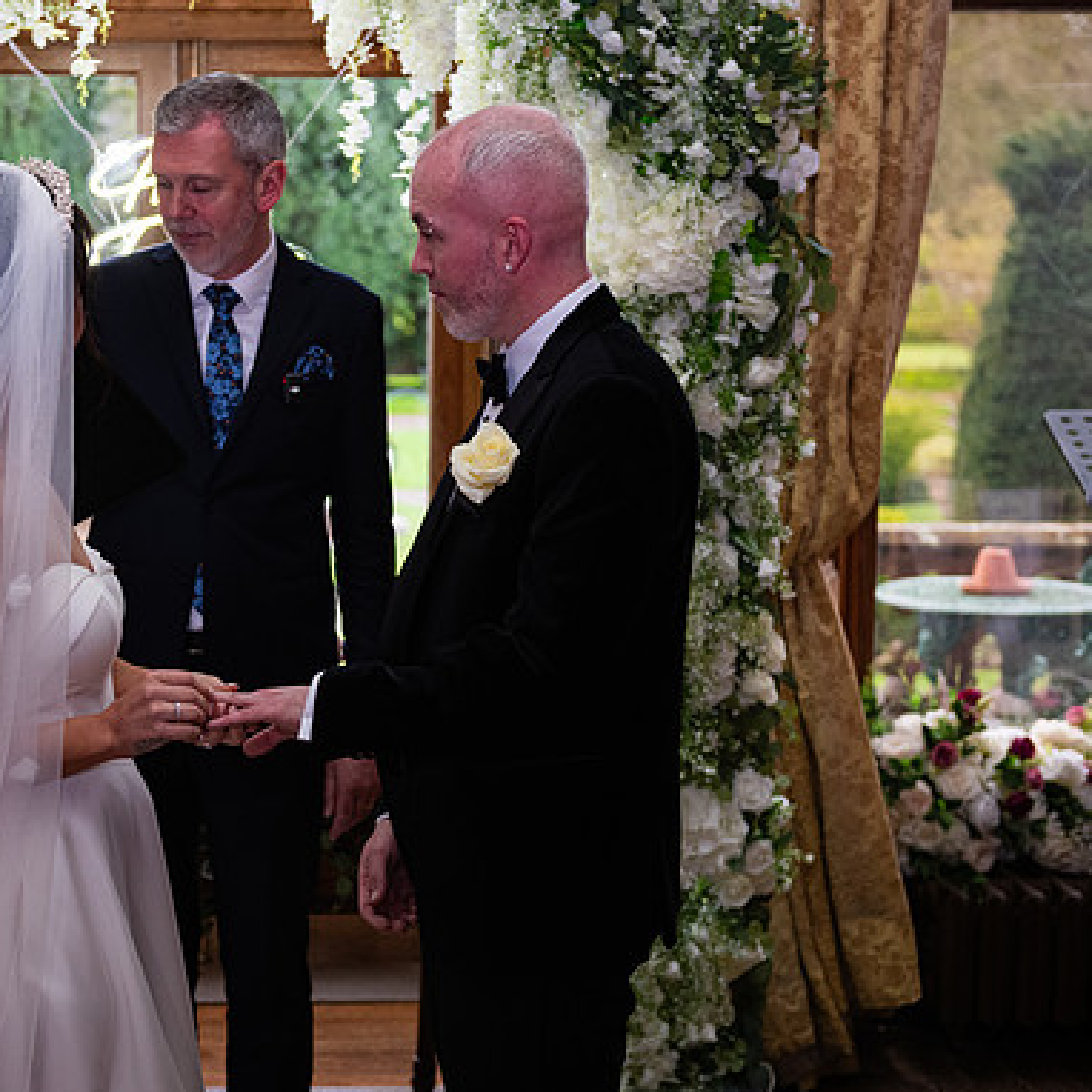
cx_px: 266
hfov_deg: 24.0
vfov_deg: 24.3
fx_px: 2534
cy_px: 545
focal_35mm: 71
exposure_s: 1/160
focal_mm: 55
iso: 1000
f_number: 3.5
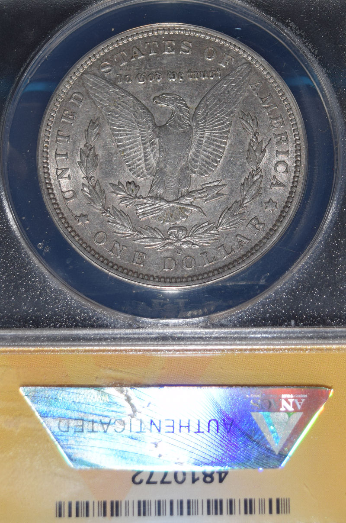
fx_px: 869
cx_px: 173
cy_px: 262
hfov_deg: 22.5
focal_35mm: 60
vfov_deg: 33.5
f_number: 4.8
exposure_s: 1/100
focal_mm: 40
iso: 180
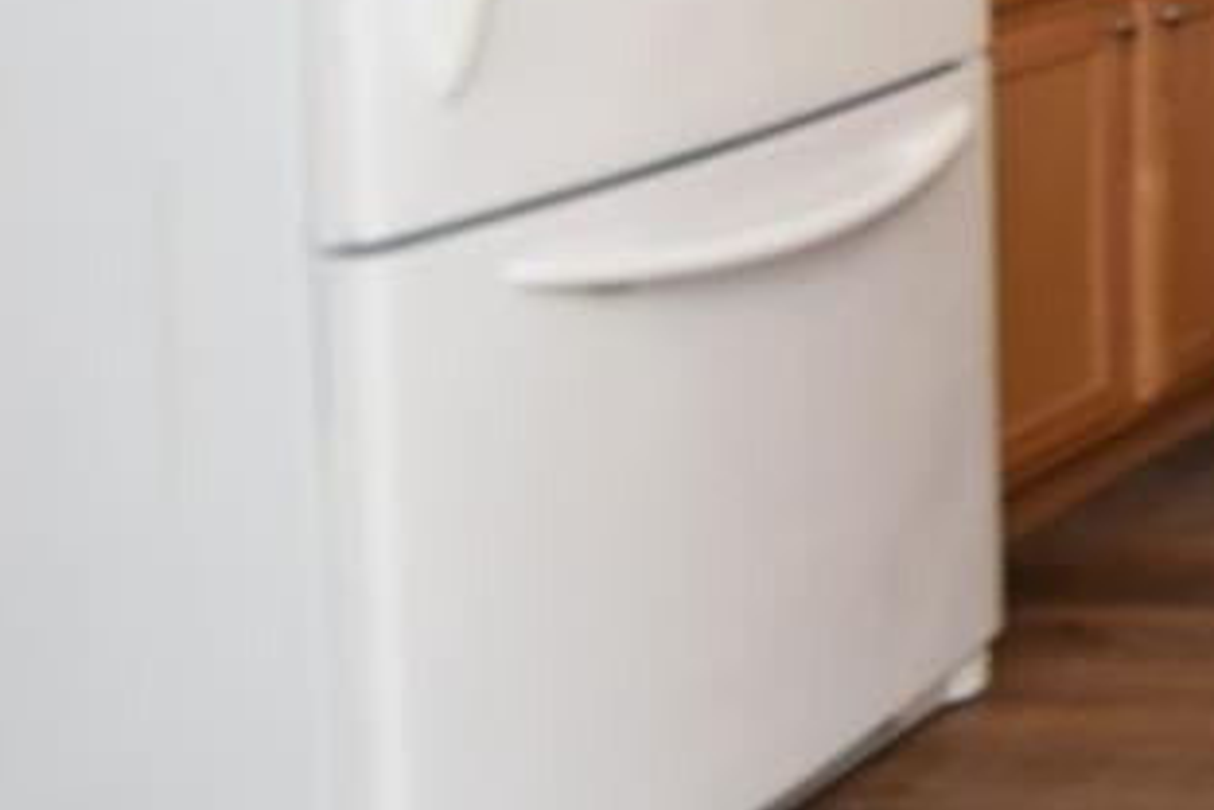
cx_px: 2580
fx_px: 2596
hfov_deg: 17.1
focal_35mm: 77
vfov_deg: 16.4
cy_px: -350
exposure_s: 1/60
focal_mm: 10
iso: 280
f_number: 4
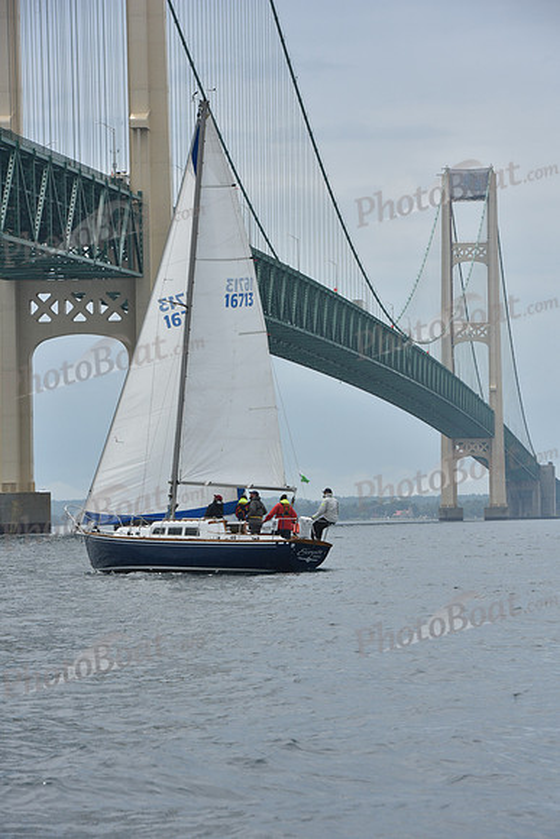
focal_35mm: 155
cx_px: 280
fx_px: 3614
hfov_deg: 8.9
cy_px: 420
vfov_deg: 13.2
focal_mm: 155
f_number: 11
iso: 250
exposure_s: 1/800
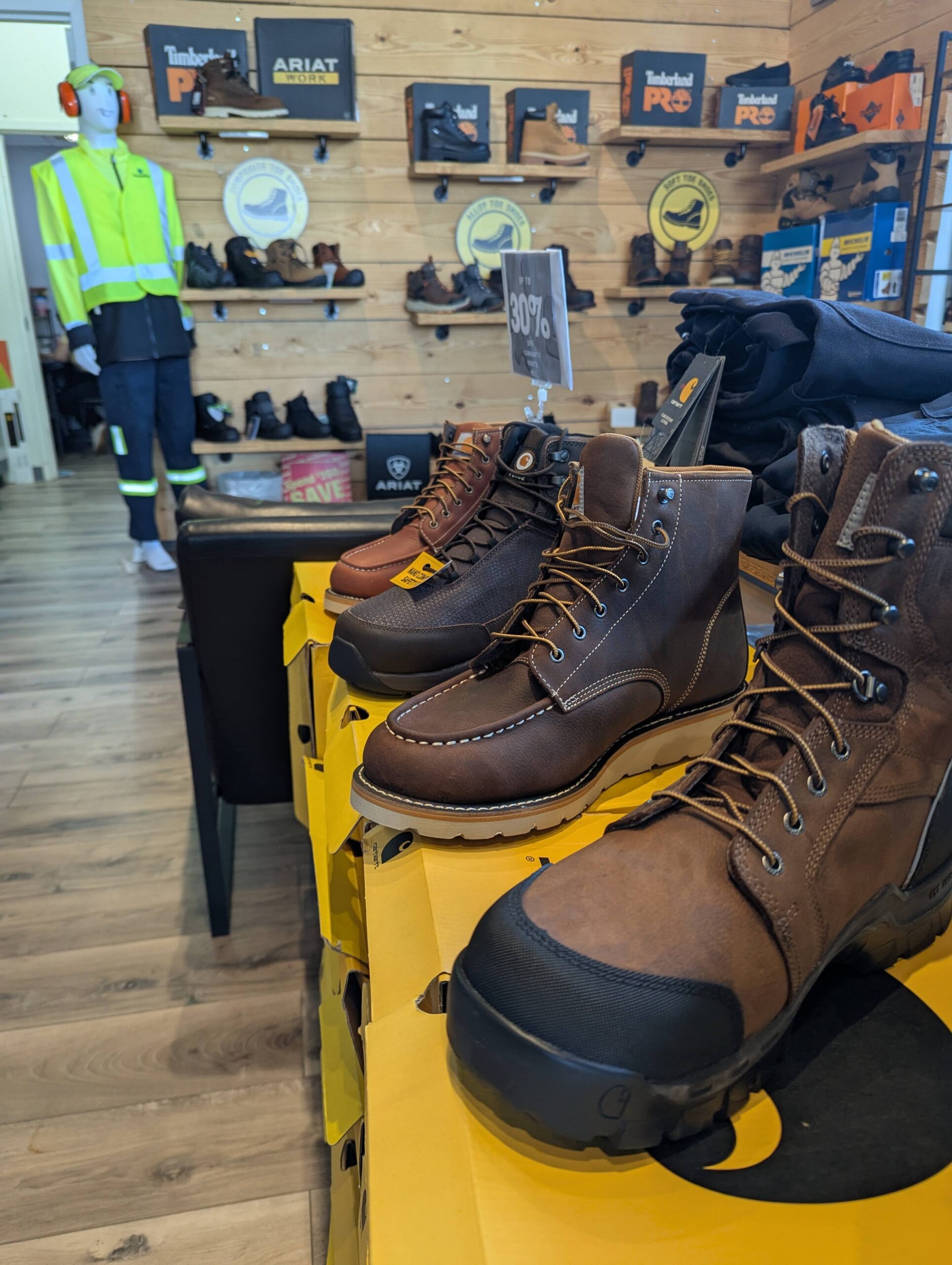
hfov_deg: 56.9
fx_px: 878
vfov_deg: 71.5
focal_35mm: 24
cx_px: 476
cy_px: 632
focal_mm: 6.81
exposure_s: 1/120
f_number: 1.85
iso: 229
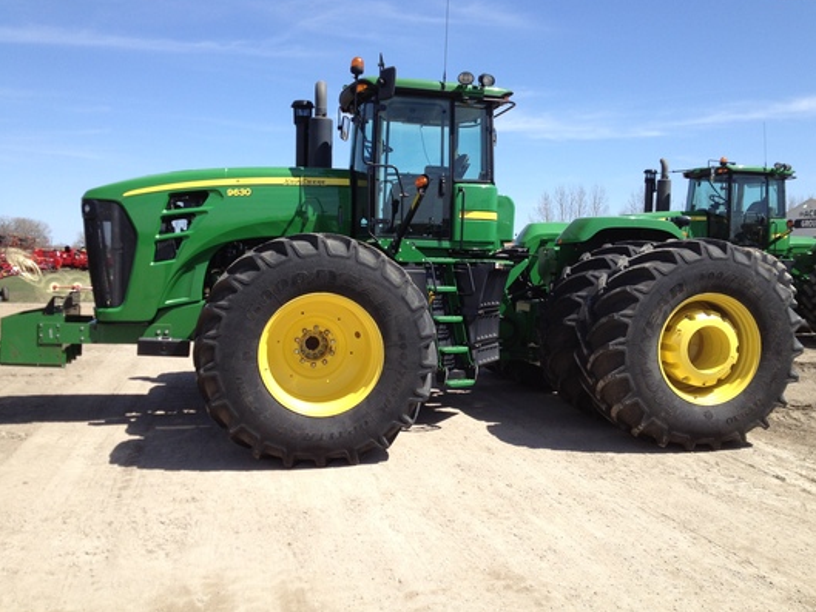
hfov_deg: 51.3
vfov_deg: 39.7
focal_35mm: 36
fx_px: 849
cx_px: 413
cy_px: 304
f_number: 2.4
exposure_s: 1/1314
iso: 50
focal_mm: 4.28
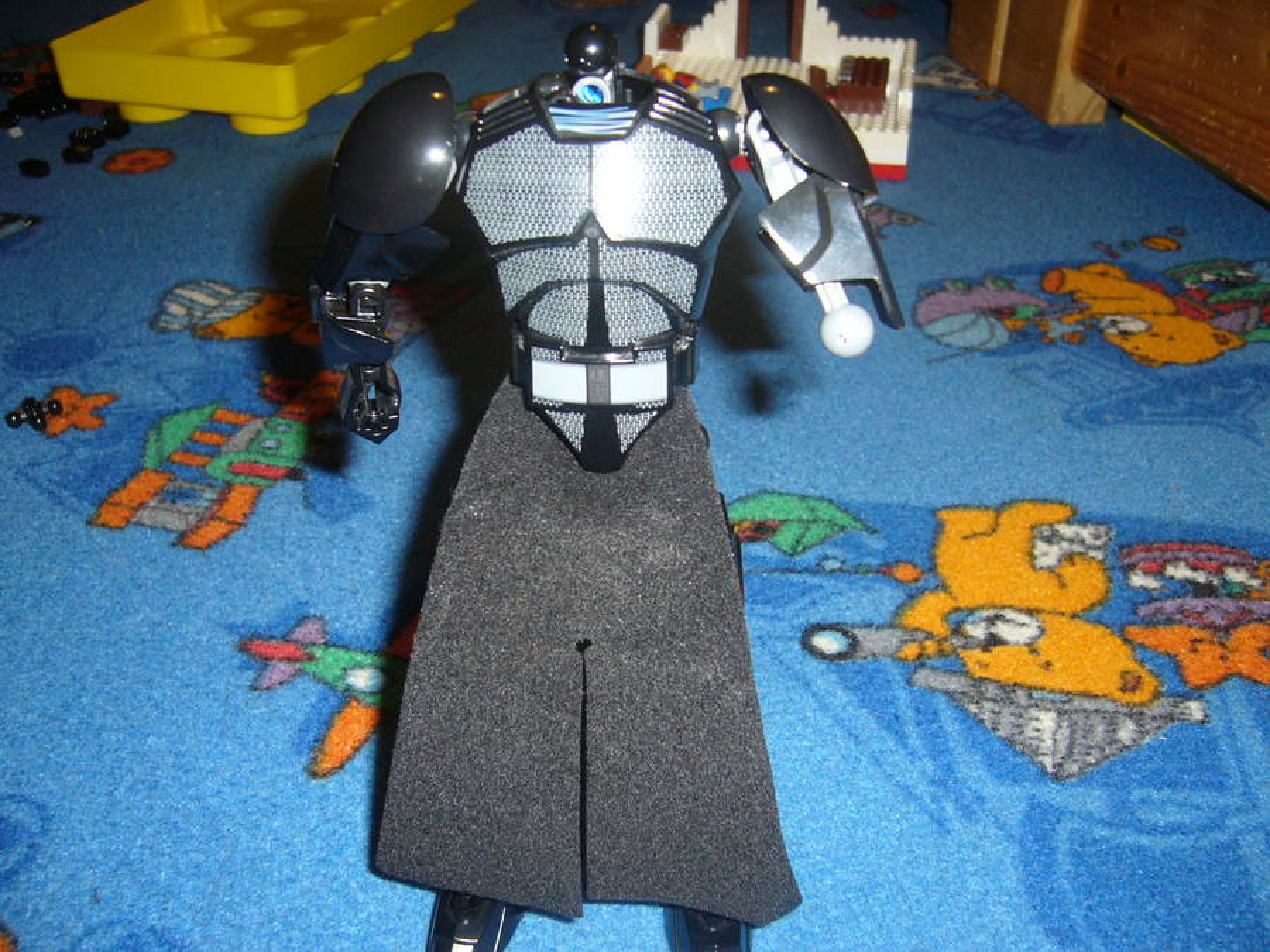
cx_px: 635
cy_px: 476
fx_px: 1284
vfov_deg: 40.7
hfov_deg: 52.6
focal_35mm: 35
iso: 100
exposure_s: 1/30
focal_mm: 5.8
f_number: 2.8
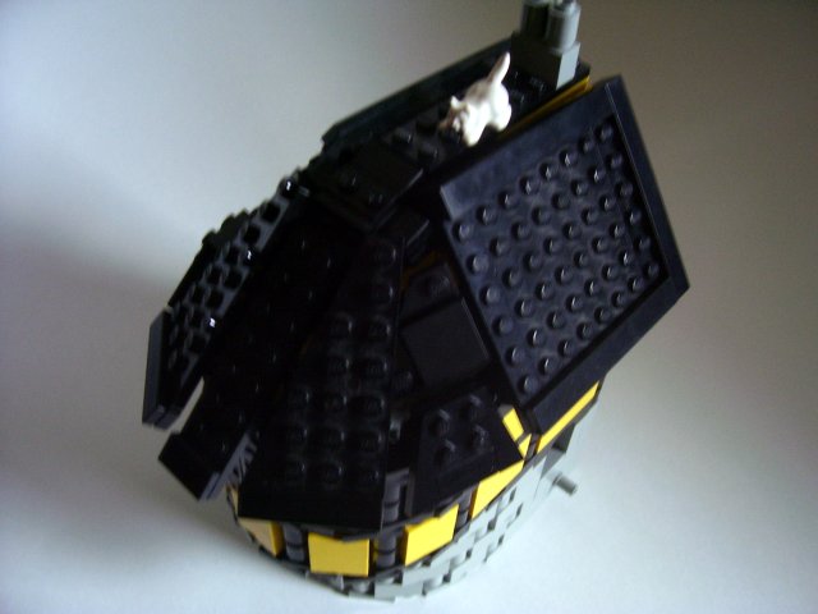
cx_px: 409
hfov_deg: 54.0
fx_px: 803
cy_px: 307
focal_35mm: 34
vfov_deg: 41.8
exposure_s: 1/8
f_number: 2.7
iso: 160
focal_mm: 5.6
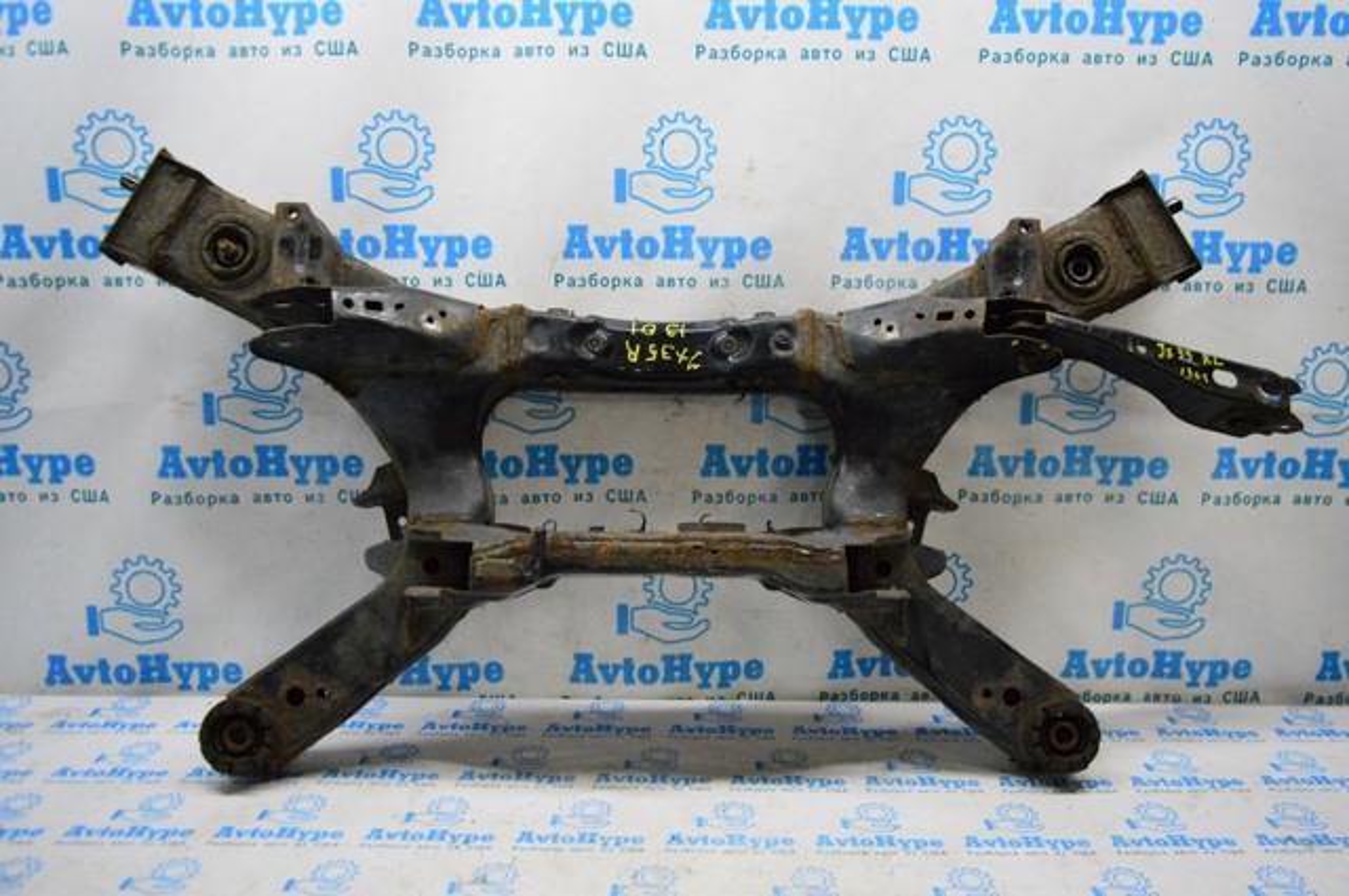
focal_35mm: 30
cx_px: 674
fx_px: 1123
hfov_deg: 62.0
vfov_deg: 43.5
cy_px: 448
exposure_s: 1/800
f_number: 3.5
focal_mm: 20
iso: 6400
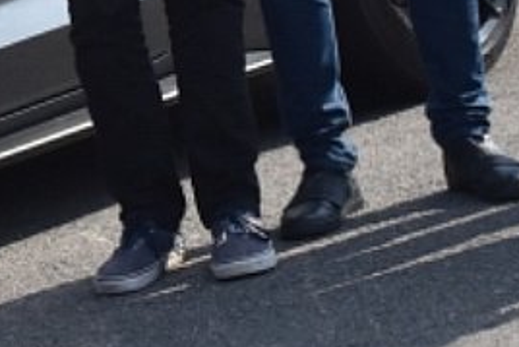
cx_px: -265
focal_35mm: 215
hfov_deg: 9.3
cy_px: -205
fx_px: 3101
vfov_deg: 6.3
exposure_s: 1/2000
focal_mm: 36
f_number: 6.3
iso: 640
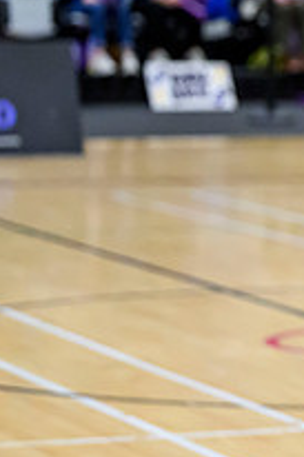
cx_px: 696
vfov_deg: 7.3
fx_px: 3565
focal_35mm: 281
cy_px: 77
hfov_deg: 4.8
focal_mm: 90
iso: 6400
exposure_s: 1/1250
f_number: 2.8
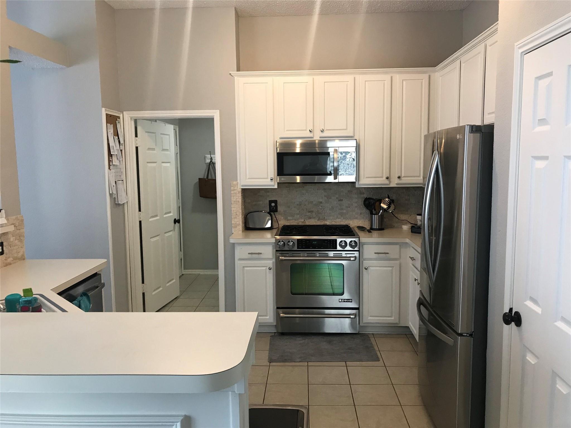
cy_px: 214
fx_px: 462
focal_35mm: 28
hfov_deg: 63.4
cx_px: 286
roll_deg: +1.7
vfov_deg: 49.7
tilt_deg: -5.6
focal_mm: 3.99
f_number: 1.8
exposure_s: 1/20
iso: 40
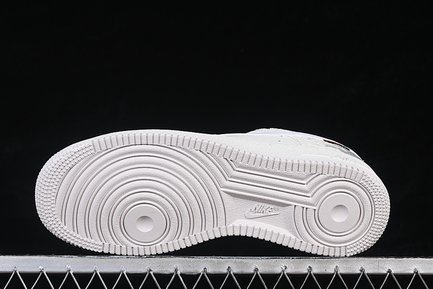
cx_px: 213
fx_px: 998
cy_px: 157
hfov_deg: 24.5
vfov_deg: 16.5
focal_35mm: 83
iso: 160
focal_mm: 50
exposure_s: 1/80
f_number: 8
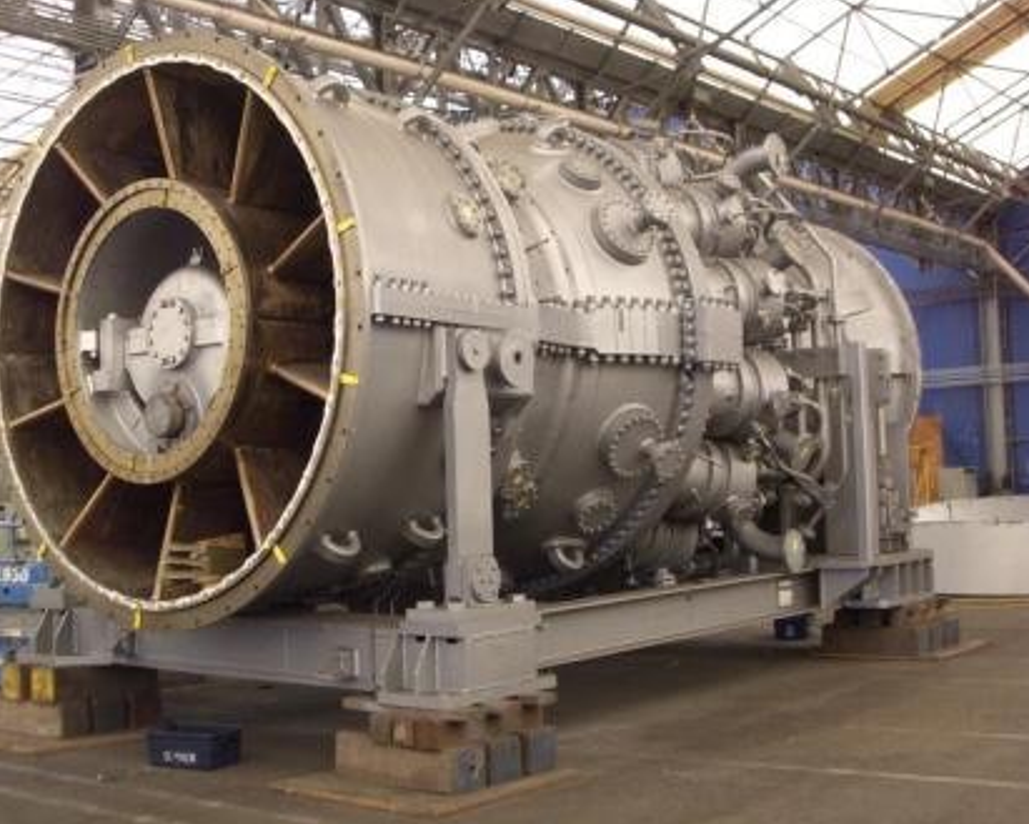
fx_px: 1523
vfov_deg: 30.3
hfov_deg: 37.3
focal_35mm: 50
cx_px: 478
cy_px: 408
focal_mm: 7.6
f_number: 3
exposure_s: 1/30
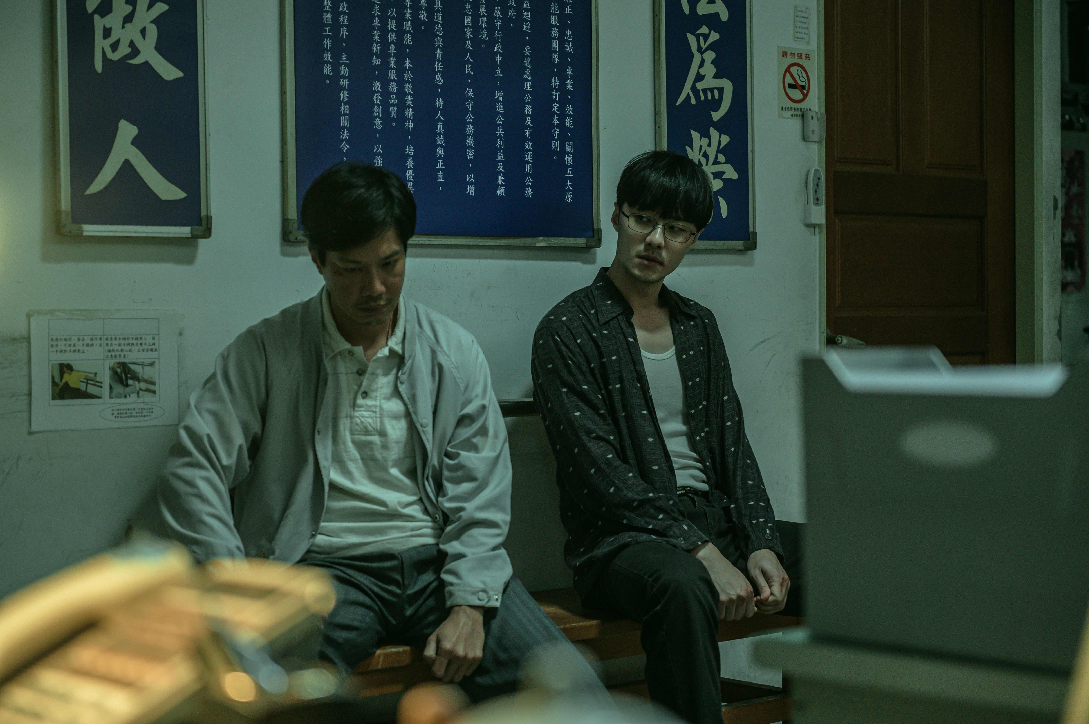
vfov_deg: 19.4
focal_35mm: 70
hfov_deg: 28.9
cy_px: 362
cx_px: 544
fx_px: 2116
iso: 1250
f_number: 2.8
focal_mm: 70
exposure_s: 1/200
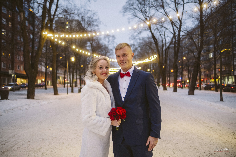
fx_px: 229
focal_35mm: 35
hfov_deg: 54.4
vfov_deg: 37.8
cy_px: 78
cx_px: 118
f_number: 1.4
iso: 640
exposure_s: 1/125
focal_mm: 23
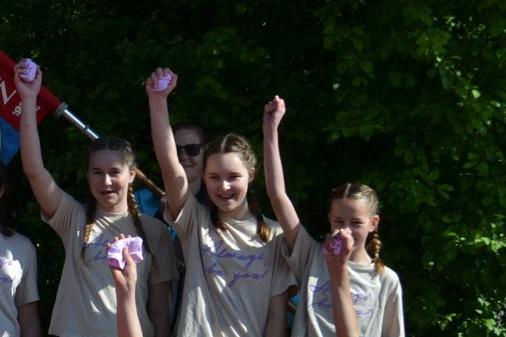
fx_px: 1897
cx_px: -200
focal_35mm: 135
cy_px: 270
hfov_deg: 14.4
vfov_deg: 10.1
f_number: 8
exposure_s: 1/250
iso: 100
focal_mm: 30
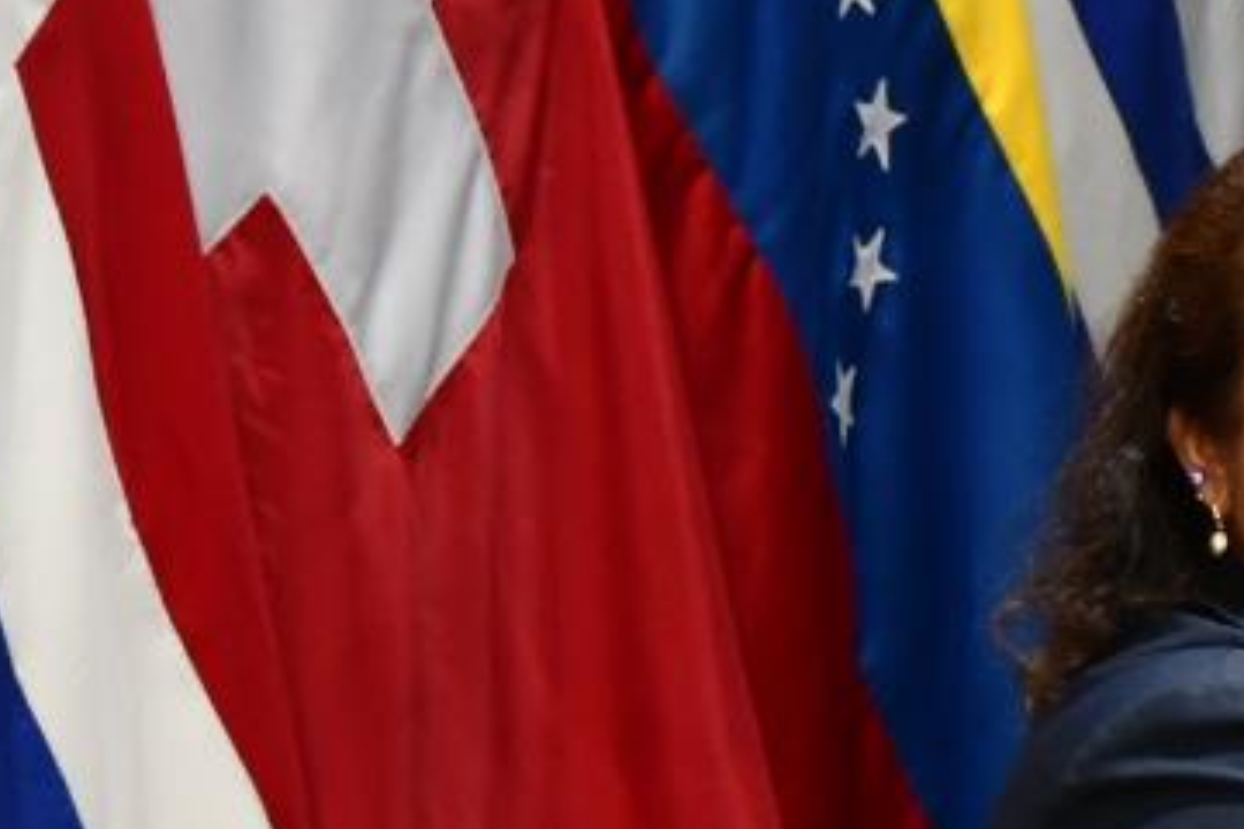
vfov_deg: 3.9
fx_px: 12128
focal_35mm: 351
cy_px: 228
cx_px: -784
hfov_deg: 5.8
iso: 1600
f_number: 4.8
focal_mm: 52
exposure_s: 1/60
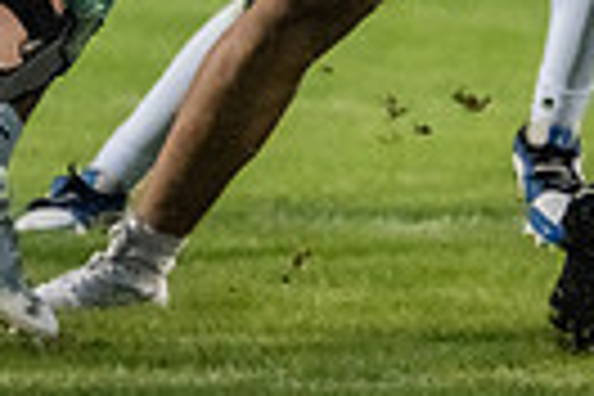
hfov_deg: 1.4
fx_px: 23643
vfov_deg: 1.0
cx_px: 990
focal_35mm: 1433
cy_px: -335
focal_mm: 327
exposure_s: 1/1250
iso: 10000
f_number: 5.6
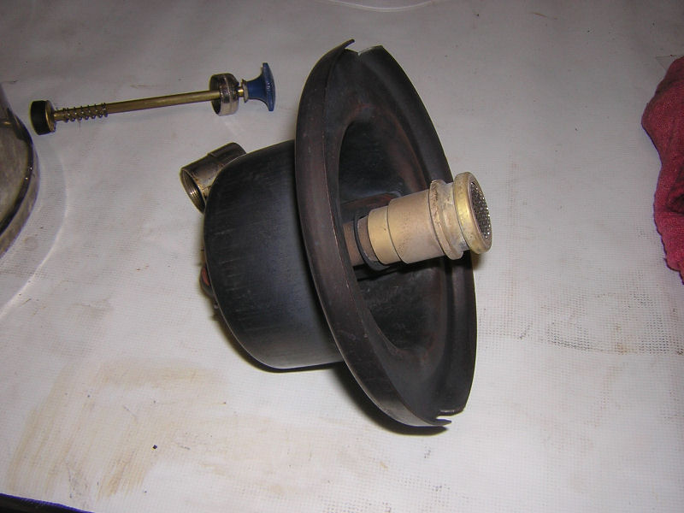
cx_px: 342
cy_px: 256
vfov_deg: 39.7
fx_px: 711
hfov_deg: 51.4
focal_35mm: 36
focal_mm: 4.7
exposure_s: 1/60.1
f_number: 5.2
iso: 100
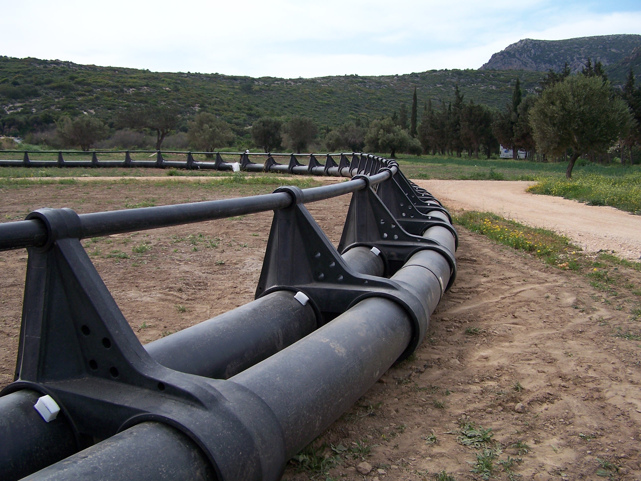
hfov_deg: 49.0
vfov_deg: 37.7
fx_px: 704
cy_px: 240
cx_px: 320
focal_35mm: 38
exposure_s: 1/1000
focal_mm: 6.3
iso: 80
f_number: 2.8
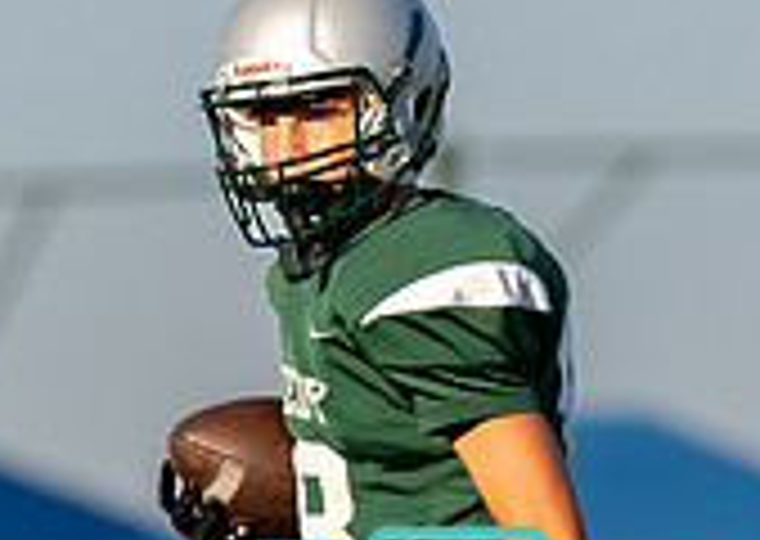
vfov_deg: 1.2
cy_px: 571
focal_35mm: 1223
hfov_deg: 1.7
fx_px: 26345
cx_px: 171
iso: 200
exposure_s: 1/3200
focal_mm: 200
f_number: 2.8
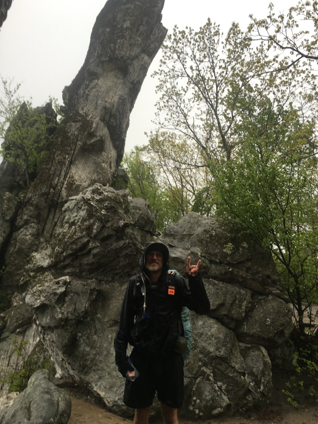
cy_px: 212
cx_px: 159
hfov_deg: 48.2
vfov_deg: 61.6
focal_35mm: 29
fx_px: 355
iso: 25
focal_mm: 4.15
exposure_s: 1/120
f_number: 2.2
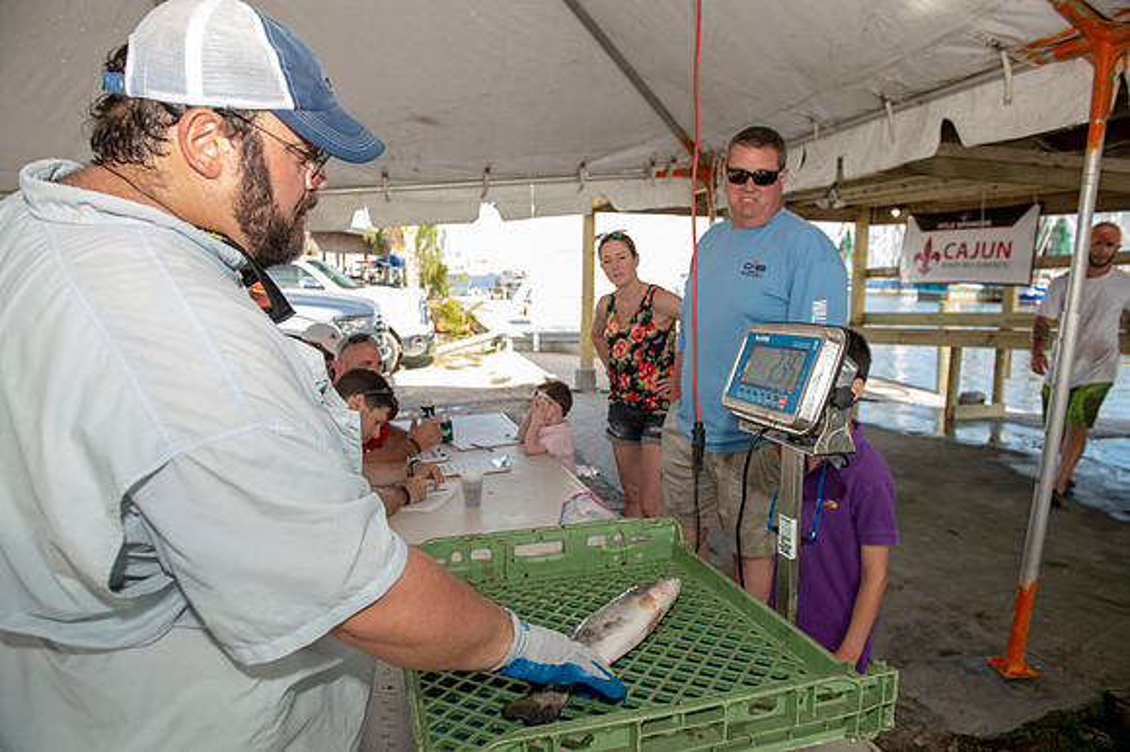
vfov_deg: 53.1
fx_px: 753
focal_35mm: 24
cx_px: 565
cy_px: 376
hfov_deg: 73.8
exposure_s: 1/80
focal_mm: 24
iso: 50
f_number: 5
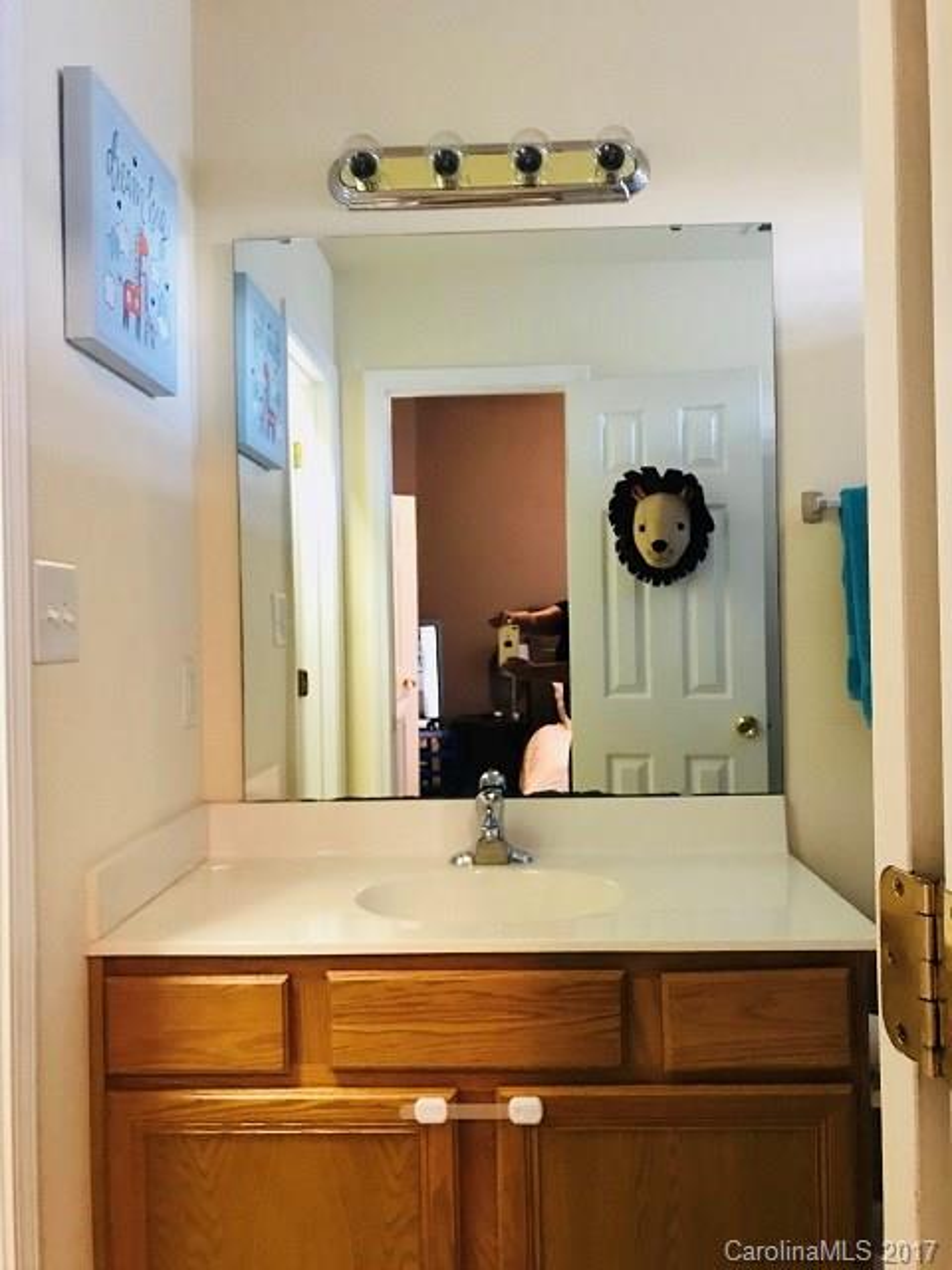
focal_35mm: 28
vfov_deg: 63.4
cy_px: 635
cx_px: 476
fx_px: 1027
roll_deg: +0.9
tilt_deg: +1.2
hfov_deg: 49.7
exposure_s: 1/7
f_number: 1.8
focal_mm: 3.99
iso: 80
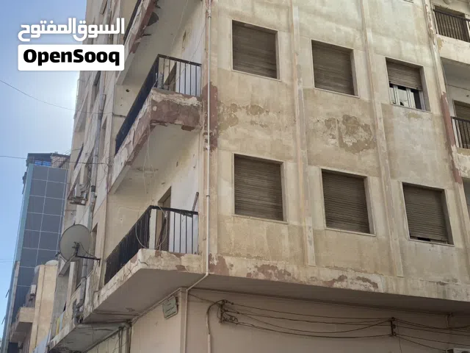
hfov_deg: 67.3
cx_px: 235
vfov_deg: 53.1
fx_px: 353
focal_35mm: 26
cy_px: 176
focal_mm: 4.25
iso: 32
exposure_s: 1/2463
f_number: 1.8
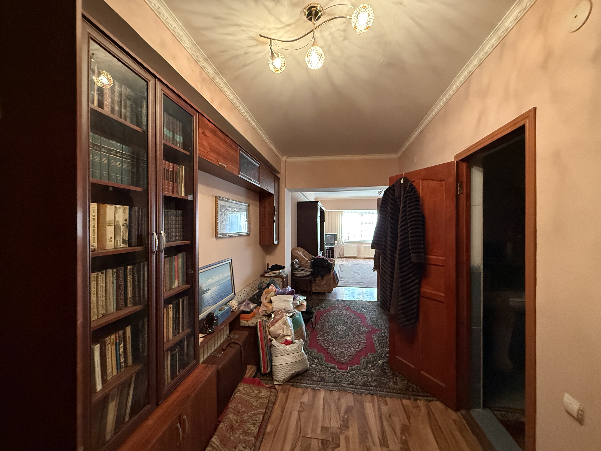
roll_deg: -0.1
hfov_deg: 102.1
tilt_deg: +0.9
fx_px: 243
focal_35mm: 14
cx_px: 300
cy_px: 226
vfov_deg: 85.7
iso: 800
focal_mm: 2.22
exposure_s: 1/50
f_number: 2.2
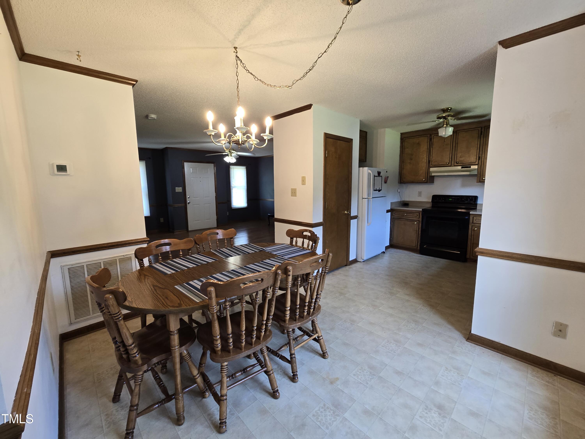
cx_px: 292
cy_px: 220
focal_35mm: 13
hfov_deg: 106.2
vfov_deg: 89.9
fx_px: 220
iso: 125
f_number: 2.2
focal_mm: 2.2
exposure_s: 1/60
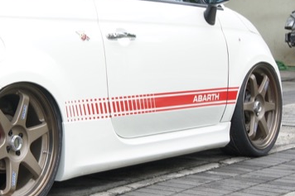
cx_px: 12
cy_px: 62
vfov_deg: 12.3
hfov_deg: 18.0
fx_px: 910
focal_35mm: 111
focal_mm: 33
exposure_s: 1/100
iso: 200
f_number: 5.6
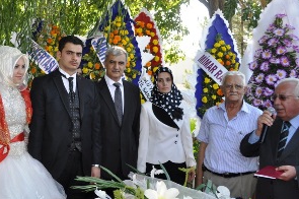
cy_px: 101
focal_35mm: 41
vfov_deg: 32.6
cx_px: 91
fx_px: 340
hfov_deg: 46.4
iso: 200
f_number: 4.8
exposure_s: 1/200
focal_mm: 18
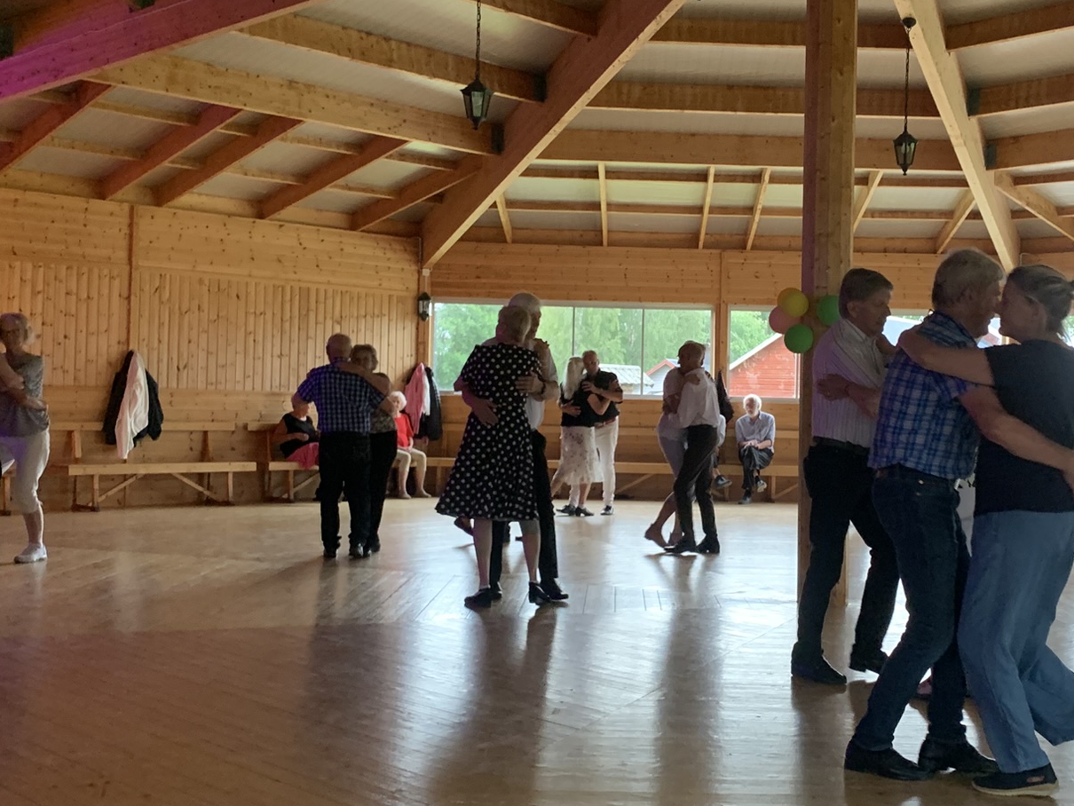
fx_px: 1365
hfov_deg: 42.6
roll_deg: -0.8
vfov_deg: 32.9
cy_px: 382
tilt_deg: +0.4
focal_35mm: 44
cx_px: 683
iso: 320
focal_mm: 4.25
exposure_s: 1/50
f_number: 1.8
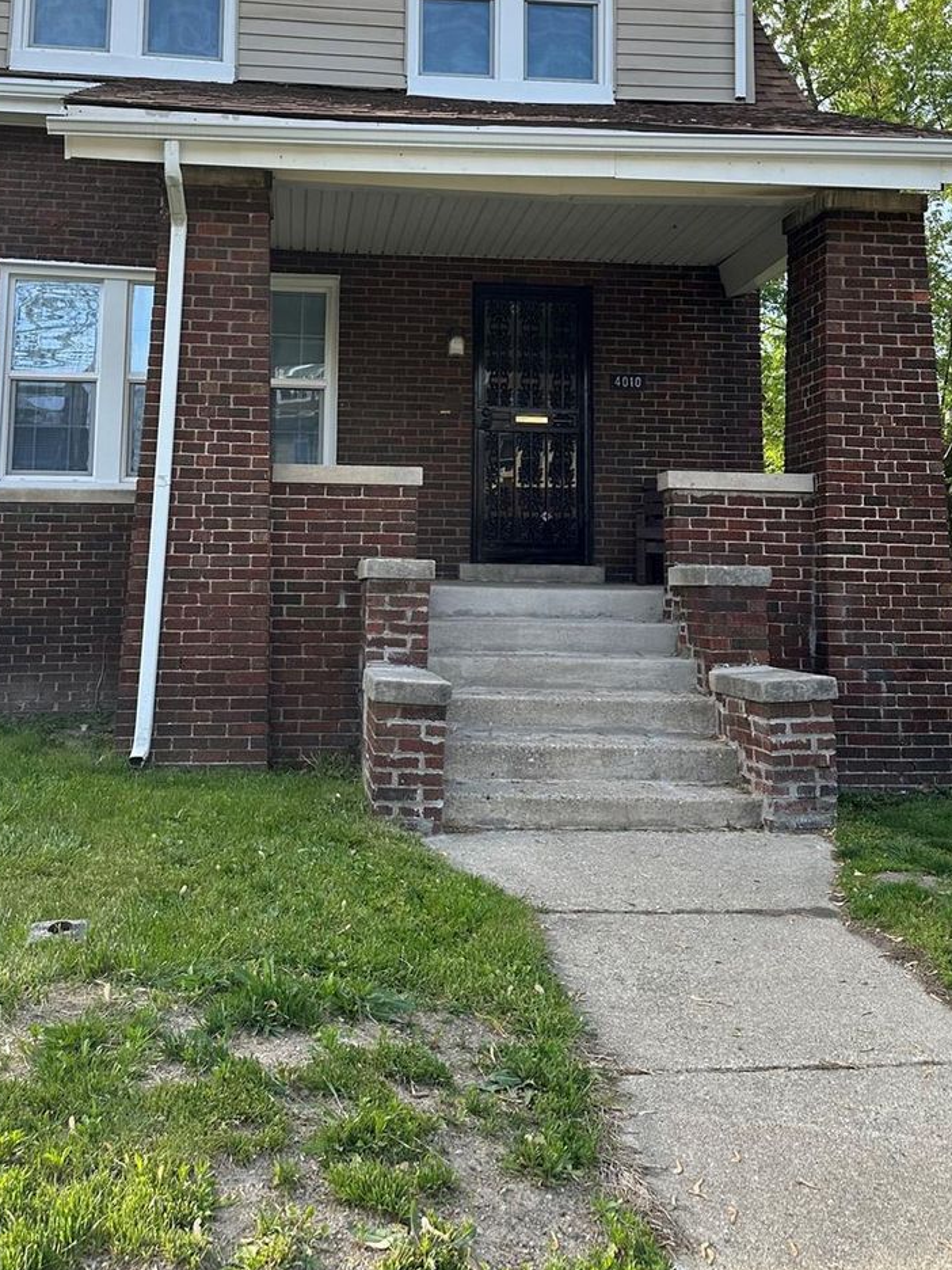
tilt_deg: +7.4
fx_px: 1283
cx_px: 438
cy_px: 401
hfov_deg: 40.7
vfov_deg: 51.4
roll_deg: -1.0
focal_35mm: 35
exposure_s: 1/1062
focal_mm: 6.86
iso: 80
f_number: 1.78
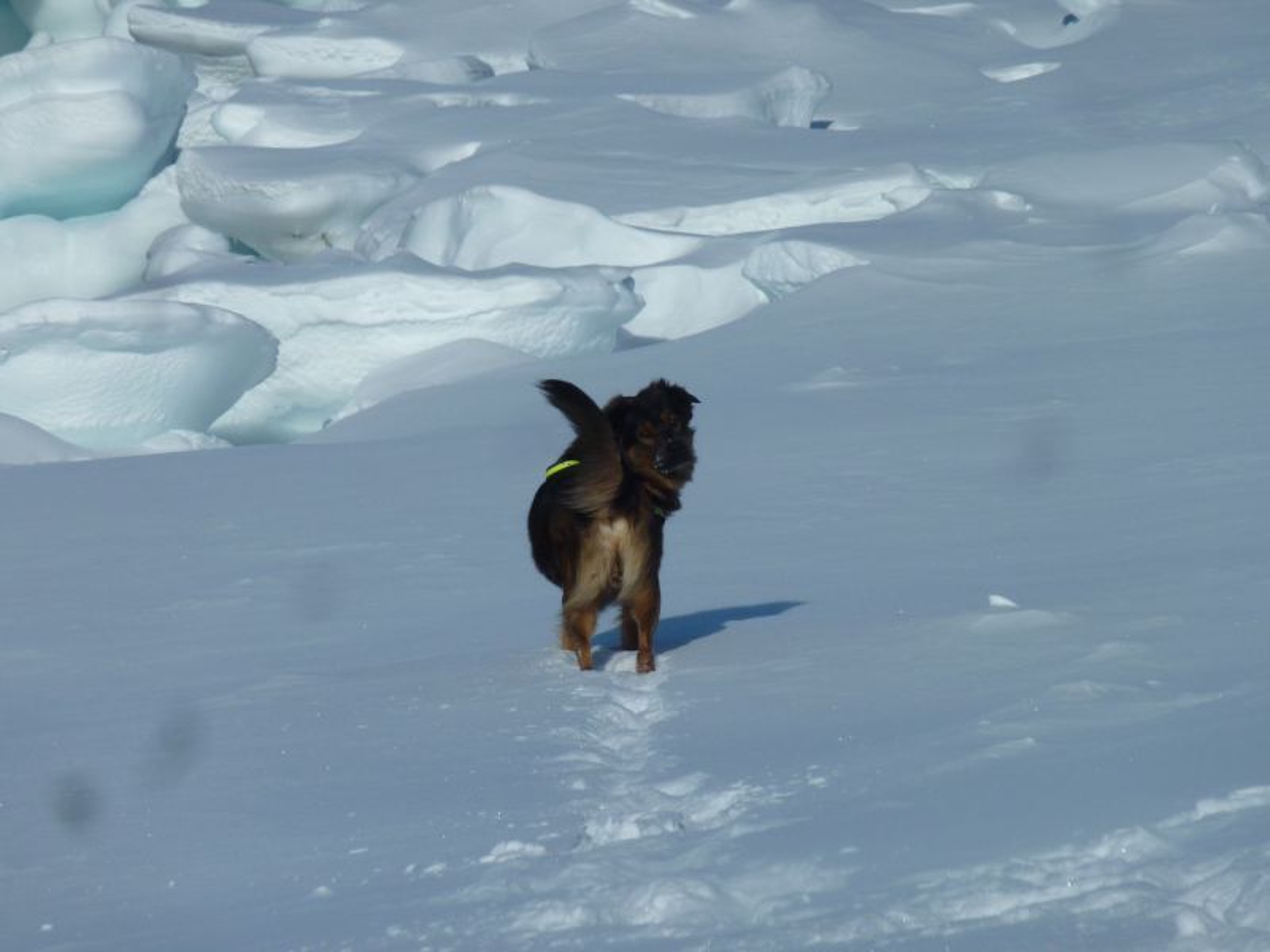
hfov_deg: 6.6
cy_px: 476
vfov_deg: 5.0
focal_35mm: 300
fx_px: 11006
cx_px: 635
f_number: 6.3
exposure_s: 1/1600
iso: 80
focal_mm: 49.2
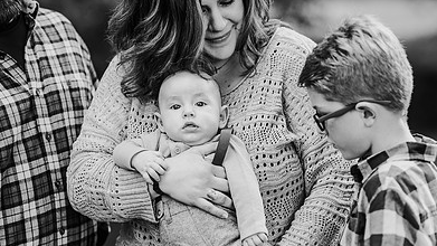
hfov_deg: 16.3
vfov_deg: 9.2
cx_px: 232
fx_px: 1530
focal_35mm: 132
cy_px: 195
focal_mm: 85
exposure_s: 1/200
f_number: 2.2
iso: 125
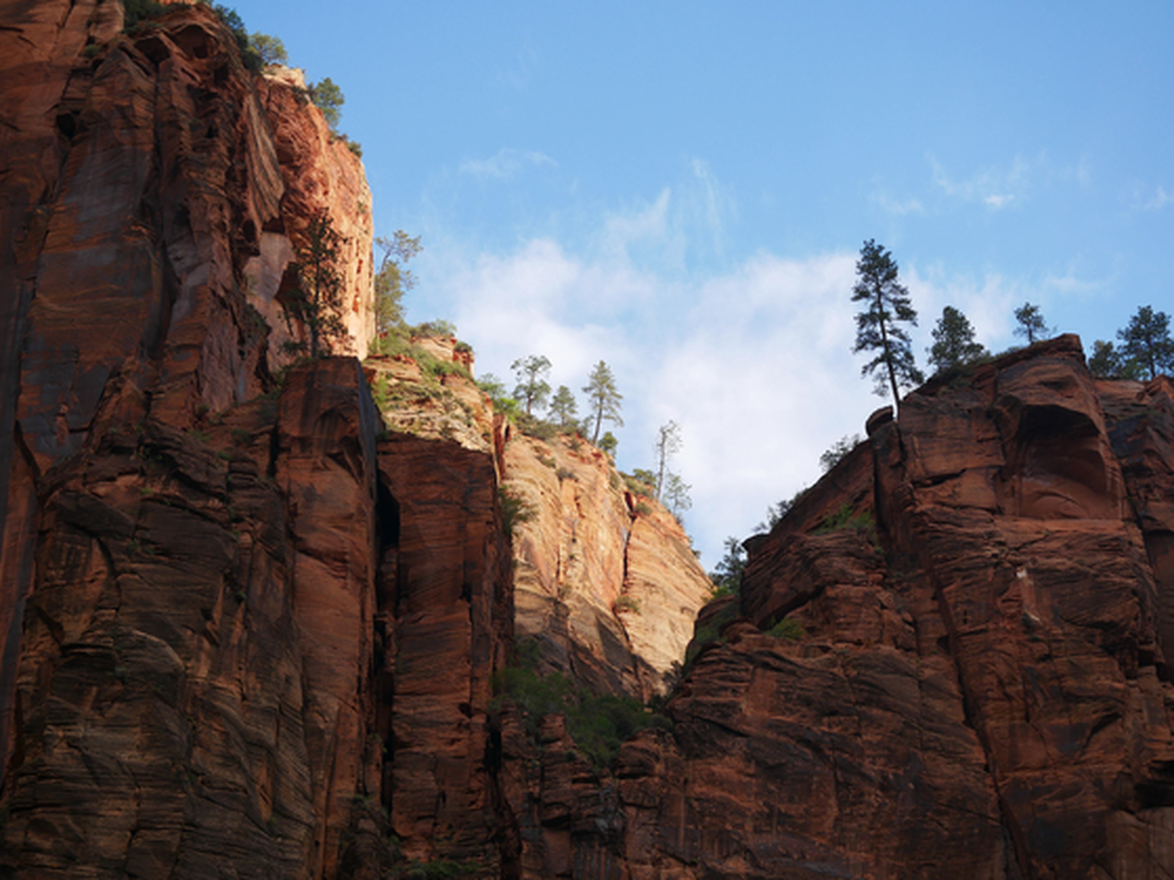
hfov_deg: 21.8
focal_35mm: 90
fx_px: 3052
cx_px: 587
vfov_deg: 16.4
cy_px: 440
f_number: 5
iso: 200
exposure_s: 1/250
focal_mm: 45
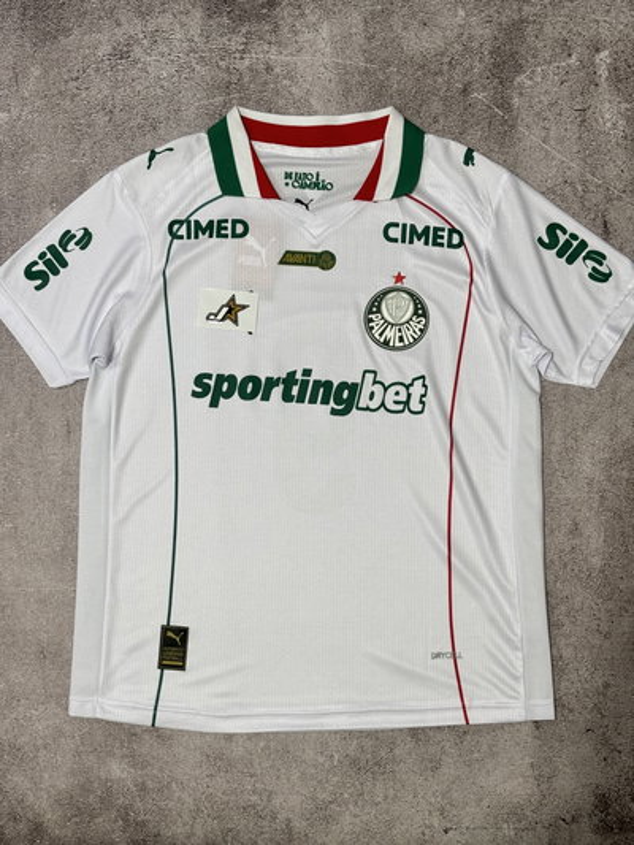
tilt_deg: -85.7
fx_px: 1269
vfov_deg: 36.8
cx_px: 317
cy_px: 422
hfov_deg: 28.0
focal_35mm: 52
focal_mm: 5.96
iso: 125
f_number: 1.6
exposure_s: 1/50
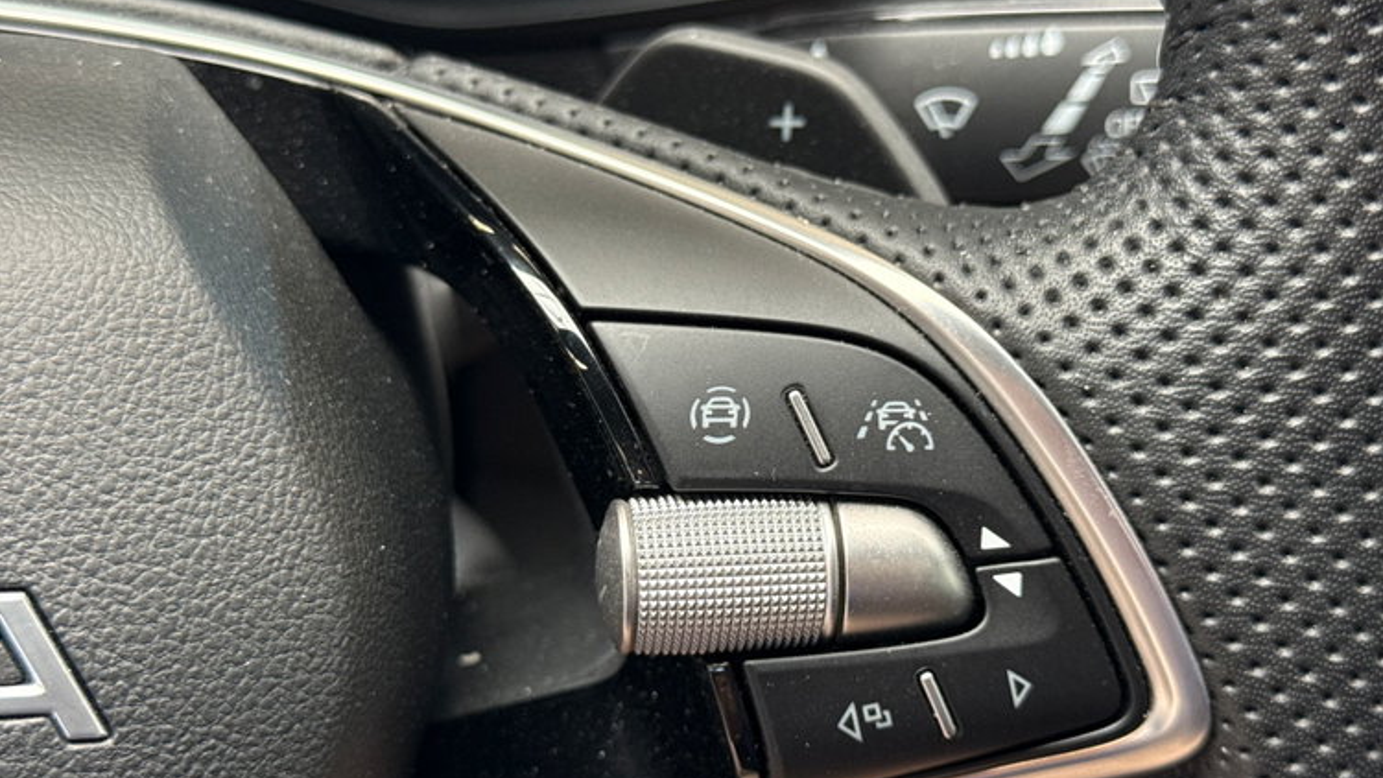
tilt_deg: -40.3
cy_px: 400
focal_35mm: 53
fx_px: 1944
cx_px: 699
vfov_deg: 22.6
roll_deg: -3.6
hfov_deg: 39.2
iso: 80
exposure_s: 1/121
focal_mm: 6.76
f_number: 1.78
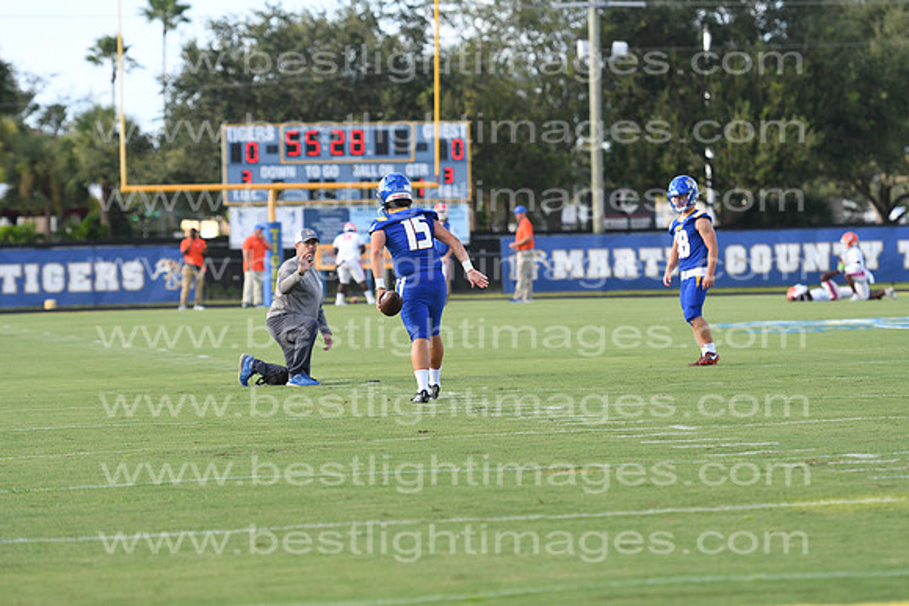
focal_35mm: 202
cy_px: 303
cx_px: 454
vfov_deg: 6.8
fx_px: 5114
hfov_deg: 10.2
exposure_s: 1/800
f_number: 4
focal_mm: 135
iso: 200
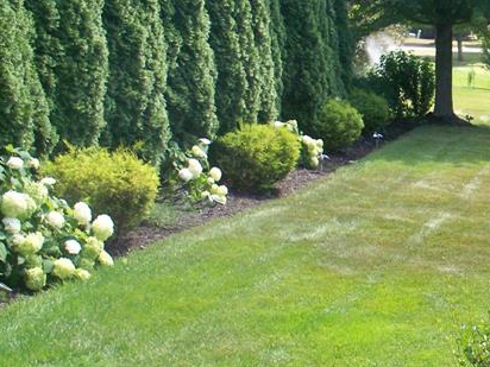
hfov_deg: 21.5
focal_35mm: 87
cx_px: 517
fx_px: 1232
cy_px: 246
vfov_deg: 16.9
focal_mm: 7.54
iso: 125
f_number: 2.8
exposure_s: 1/640
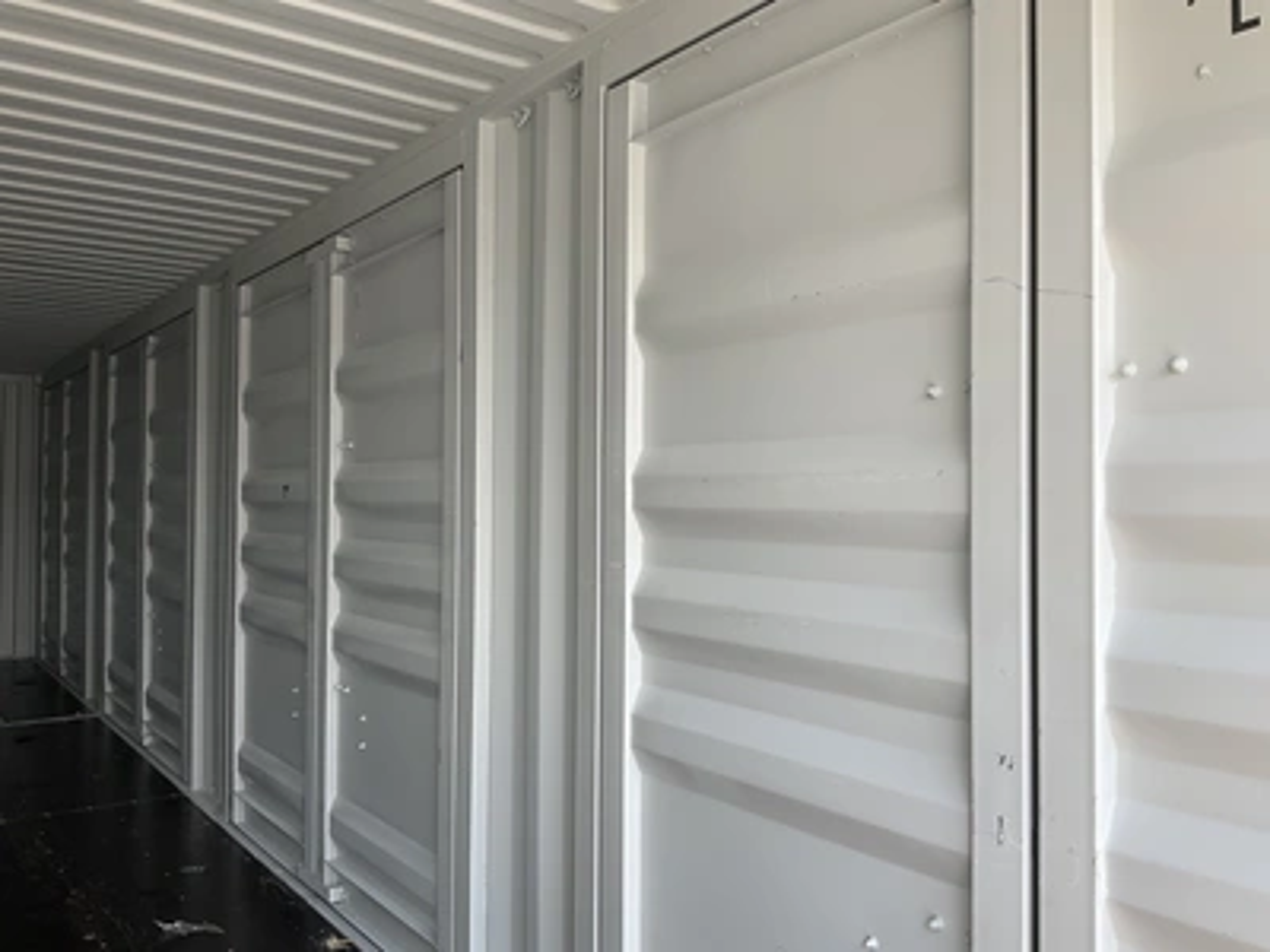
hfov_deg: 61.7
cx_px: 635
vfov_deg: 48.2
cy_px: 476
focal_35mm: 29
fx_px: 1064
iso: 20
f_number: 1.8
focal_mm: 3
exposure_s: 1/175
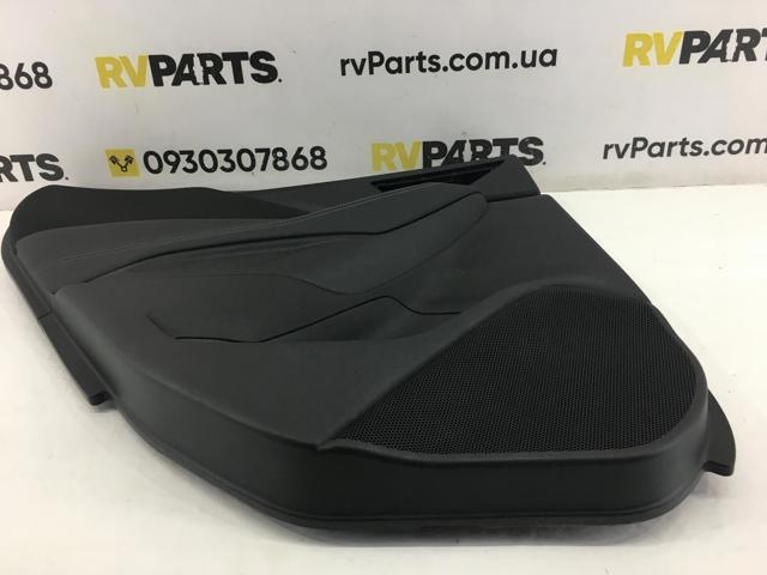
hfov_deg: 61.7
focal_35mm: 29
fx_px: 643
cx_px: 384
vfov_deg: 48.2
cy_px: 288
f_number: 2.2
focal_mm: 4.15
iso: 32
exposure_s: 1/33
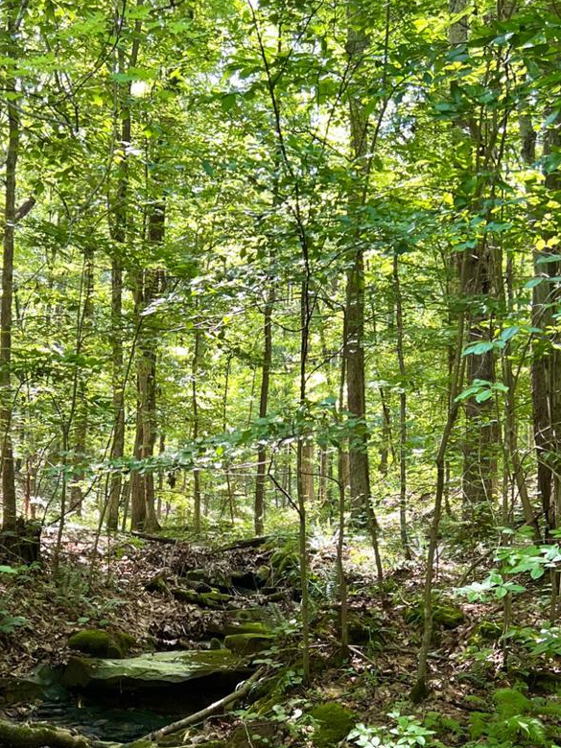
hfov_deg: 29.0
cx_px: 223
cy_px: 585
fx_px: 1080
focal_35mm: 50
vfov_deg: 37.0
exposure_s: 1/121
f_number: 1.5
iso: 100
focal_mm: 5.7
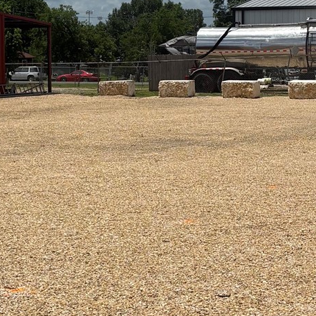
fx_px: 1064
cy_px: 122
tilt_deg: -2.6
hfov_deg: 16.9
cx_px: 141
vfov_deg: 16.9
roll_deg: -0.2
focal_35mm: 103
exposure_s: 1/8850
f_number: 1.6
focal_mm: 5.96
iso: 50
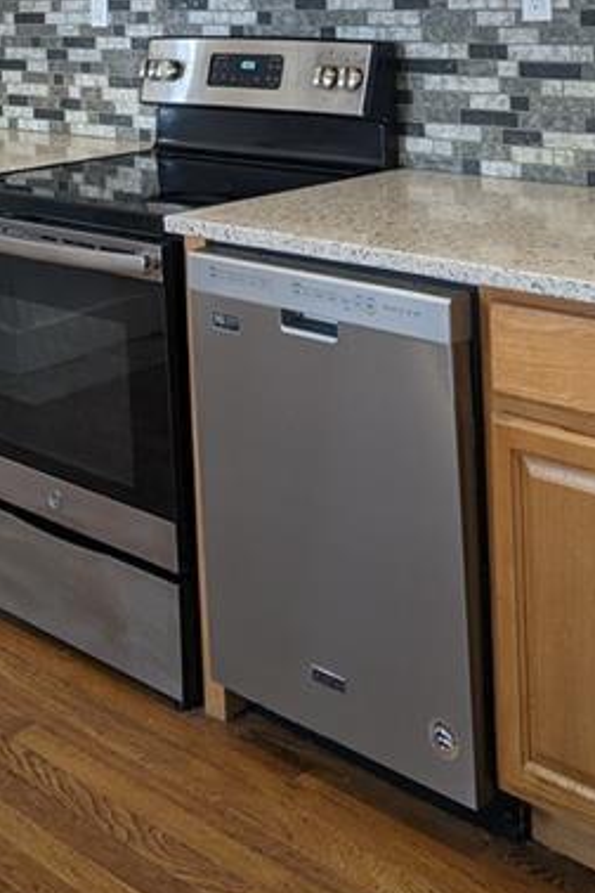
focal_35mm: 57
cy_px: 14
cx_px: 338
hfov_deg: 23.8
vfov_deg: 32.4
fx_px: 1413
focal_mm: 4.38
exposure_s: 1/30
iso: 94
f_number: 1.73
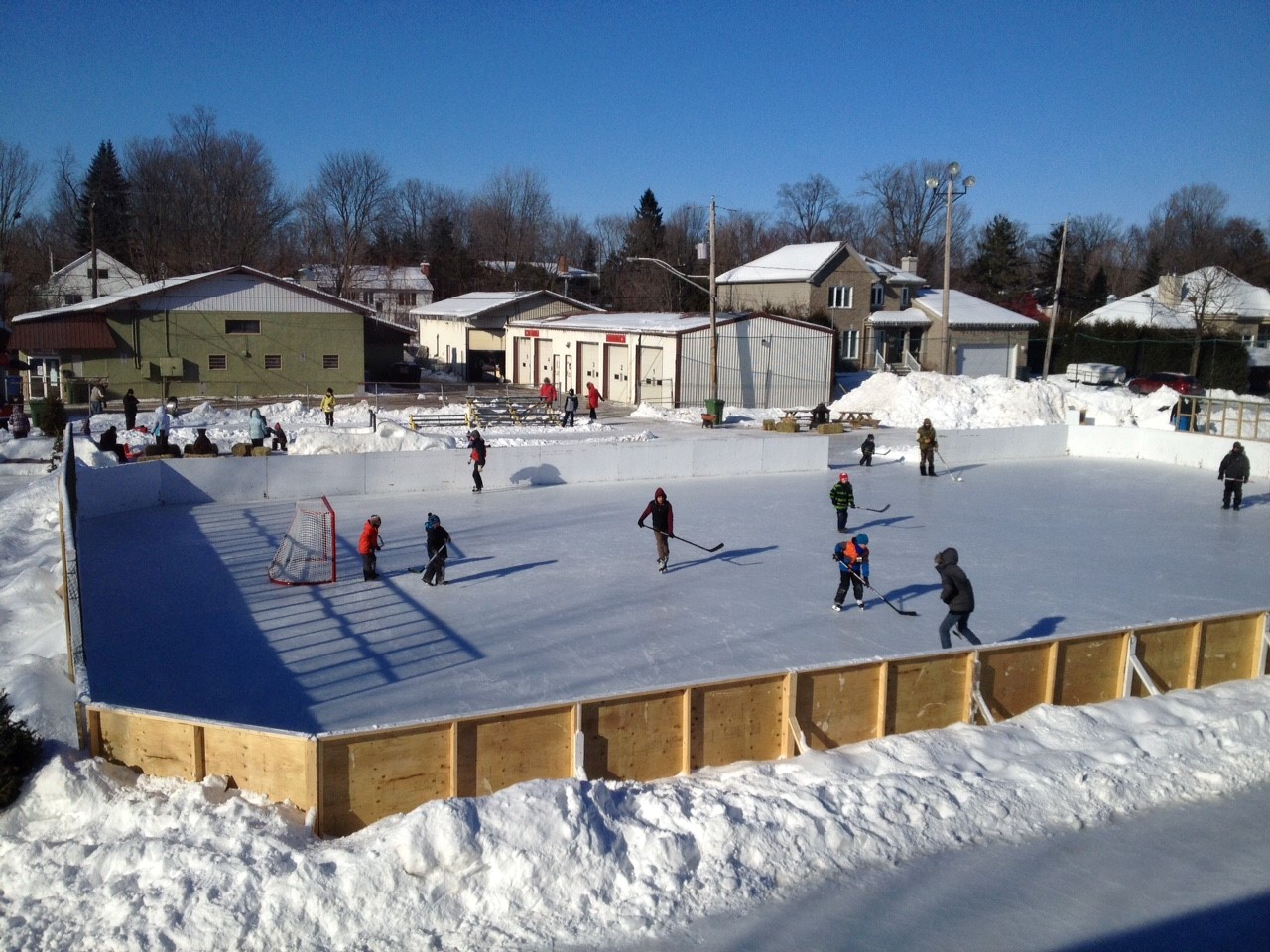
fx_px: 1284
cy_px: 476
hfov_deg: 52.6
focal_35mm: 35
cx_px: 635
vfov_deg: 40.7
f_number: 2.4
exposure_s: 1/3953
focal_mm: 4.28
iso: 50
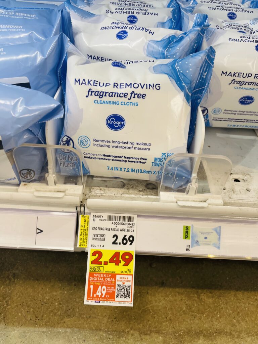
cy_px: 172
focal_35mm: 26
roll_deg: -3.8
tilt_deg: -42.8
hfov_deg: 53.1
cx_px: 129
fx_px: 258
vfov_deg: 67.3
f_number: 1.6
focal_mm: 4.2
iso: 64
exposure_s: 1/120
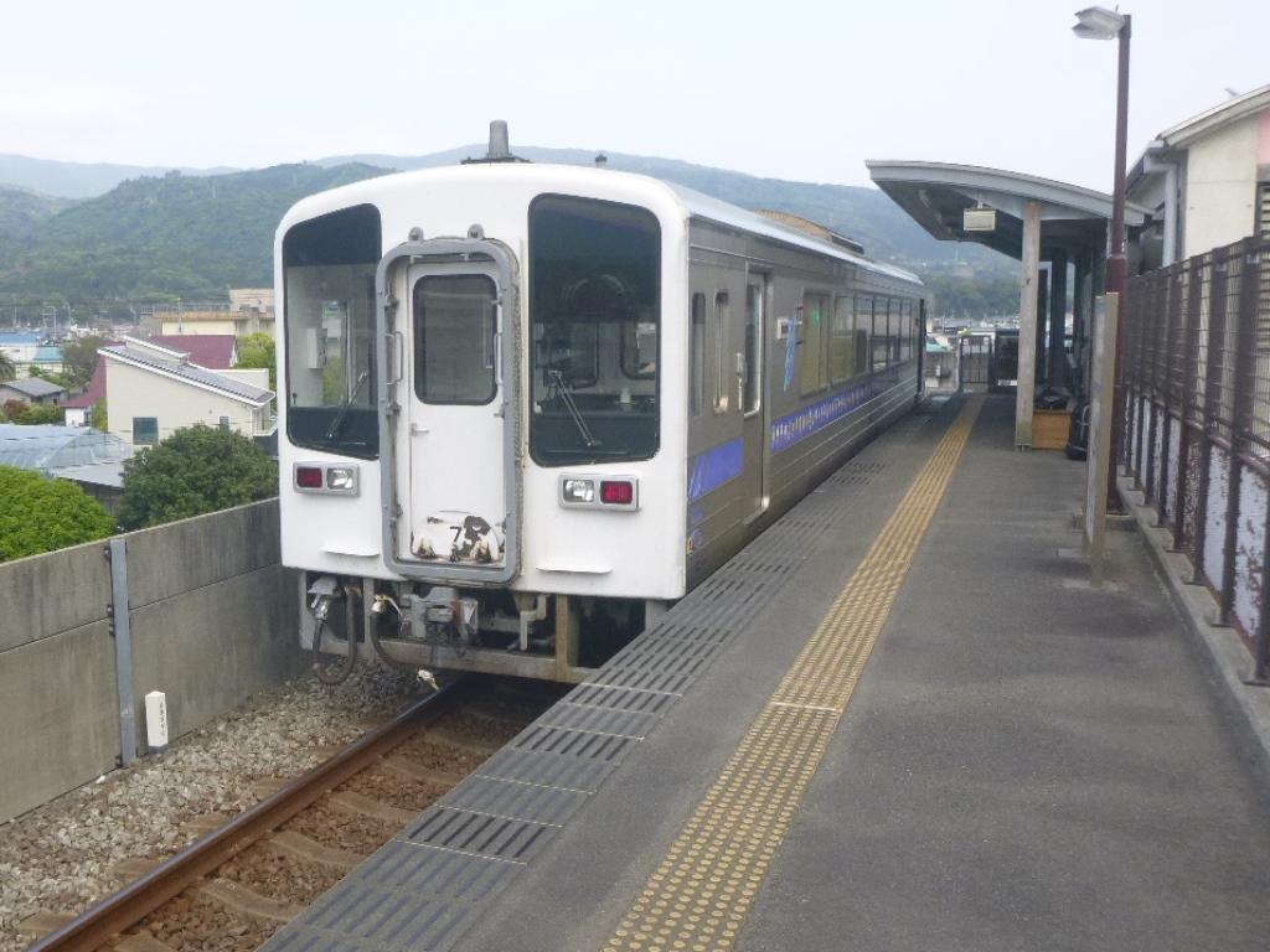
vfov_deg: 54.9
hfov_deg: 69.4
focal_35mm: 25
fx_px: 917
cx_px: 635
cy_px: 476
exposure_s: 1/125
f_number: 3.9
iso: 100
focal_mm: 4.5
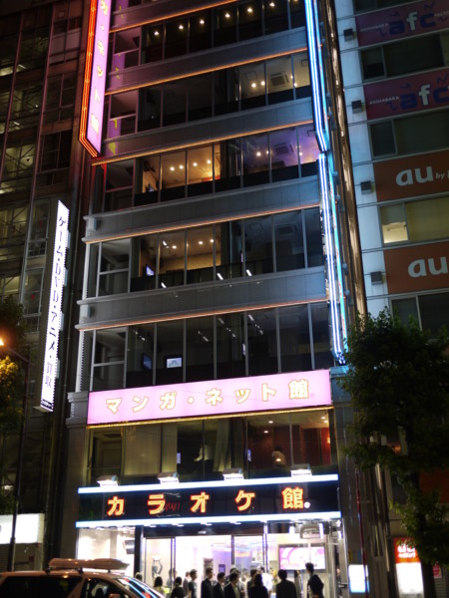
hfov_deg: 36.0
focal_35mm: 40
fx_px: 692
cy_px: 299
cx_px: 224
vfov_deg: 46.8
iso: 100
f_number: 1.7
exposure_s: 1/30
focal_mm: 20
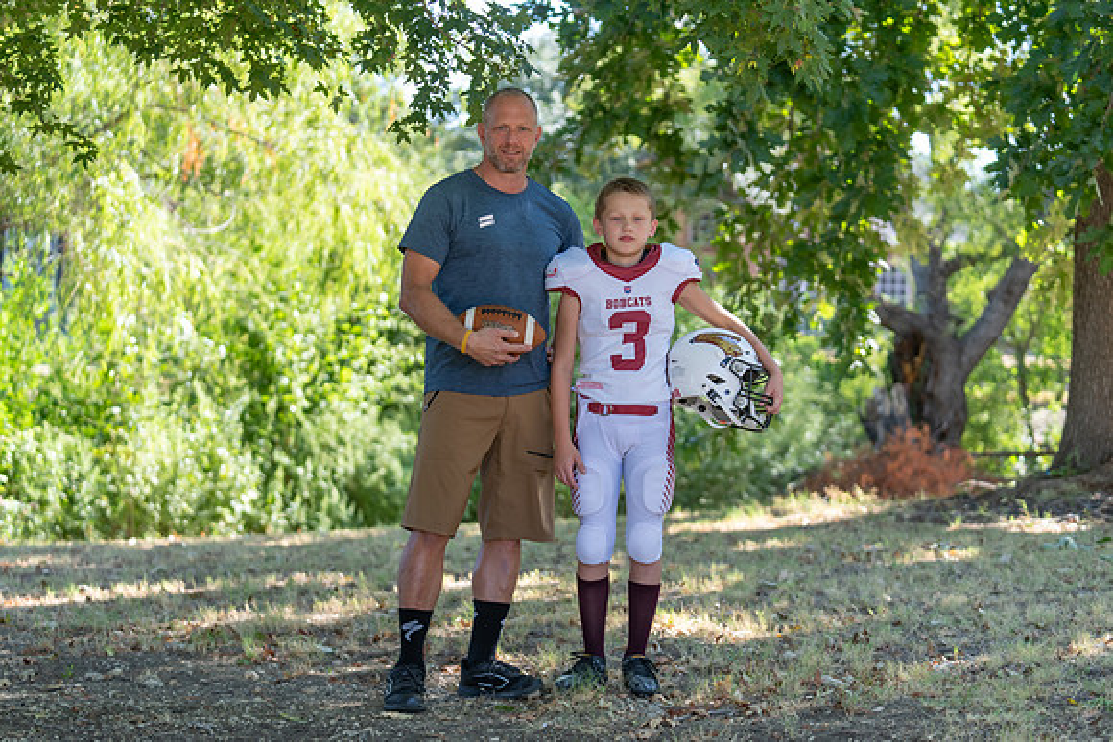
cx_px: 556
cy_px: 371
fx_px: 2165
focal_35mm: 70
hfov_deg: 28.8
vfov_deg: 19.5
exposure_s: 1/320
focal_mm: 70
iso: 160
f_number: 2.8
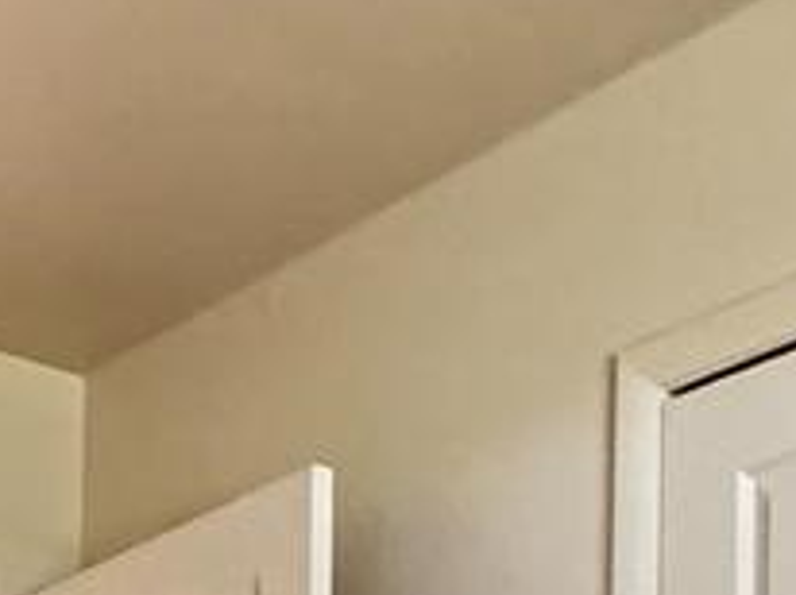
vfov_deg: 12.8
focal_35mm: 98
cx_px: 100
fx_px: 2251
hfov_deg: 19.7
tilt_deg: +0.2
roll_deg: -0.4
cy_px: 1260
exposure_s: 1/60
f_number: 2.2
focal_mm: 2.22
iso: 640
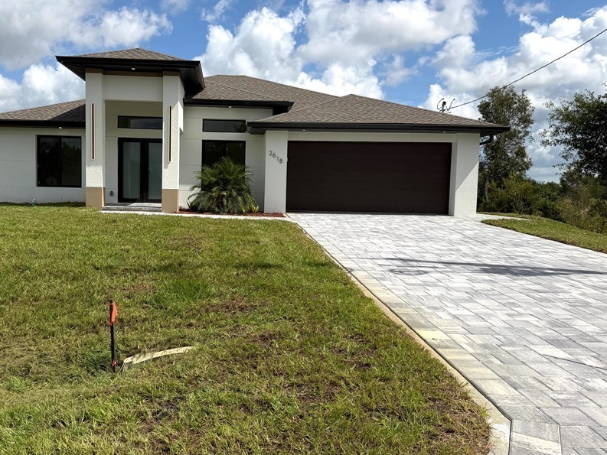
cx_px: 233
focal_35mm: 31
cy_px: 223
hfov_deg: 57.7
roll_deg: -1.4
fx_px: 544
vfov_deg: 45.5
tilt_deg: -2.3
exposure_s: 1/9091
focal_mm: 6.76
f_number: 1.78
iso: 80
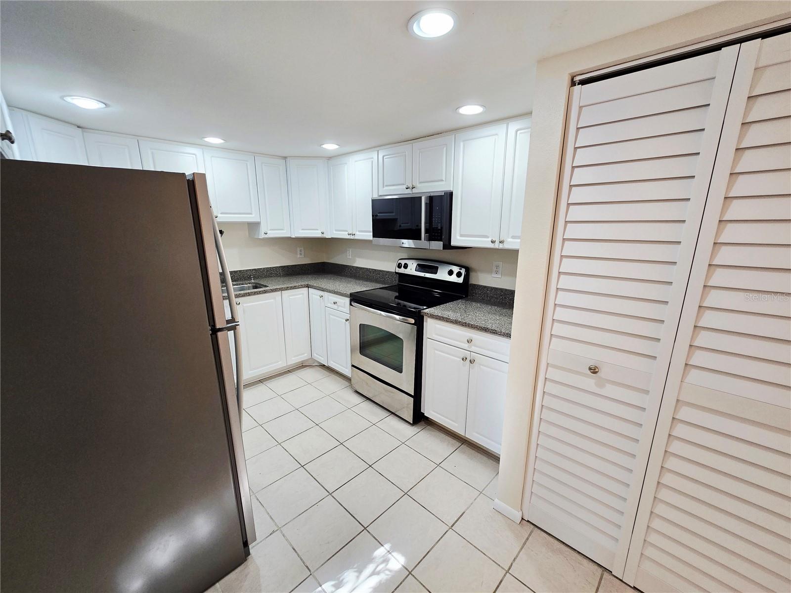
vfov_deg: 89.9
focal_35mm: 13
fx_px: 297
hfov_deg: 106.2
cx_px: 396
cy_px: 296
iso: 100
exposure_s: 1/60.2
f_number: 2.2
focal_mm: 2.2
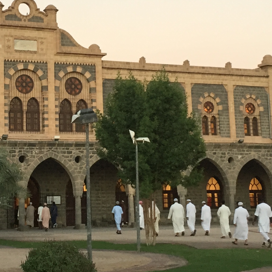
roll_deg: -1.6
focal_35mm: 82
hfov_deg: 20.9
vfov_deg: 21.0
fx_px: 729
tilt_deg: +9.8
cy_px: 76
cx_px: 49
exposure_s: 1/30
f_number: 2.2
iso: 40
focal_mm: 4.15
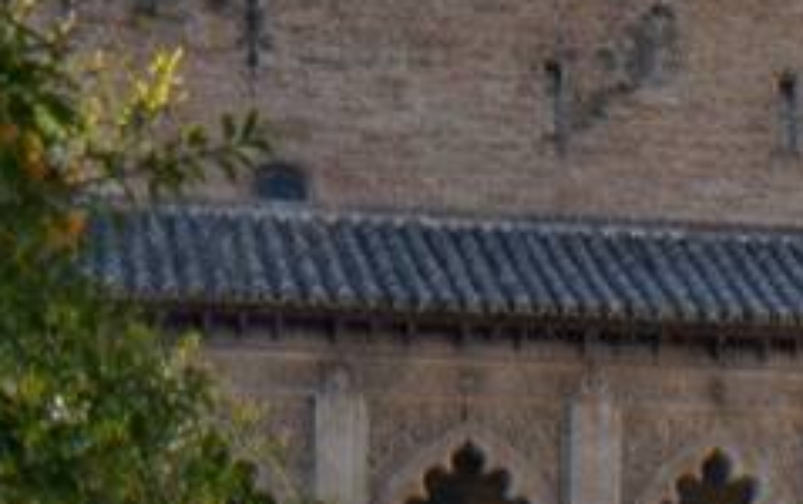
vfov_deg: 8.8
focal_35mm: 149
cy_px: 544
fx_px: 3265
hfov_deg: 13.6
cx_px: 998
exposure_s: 1/200
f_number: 10
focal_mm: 35
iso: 500
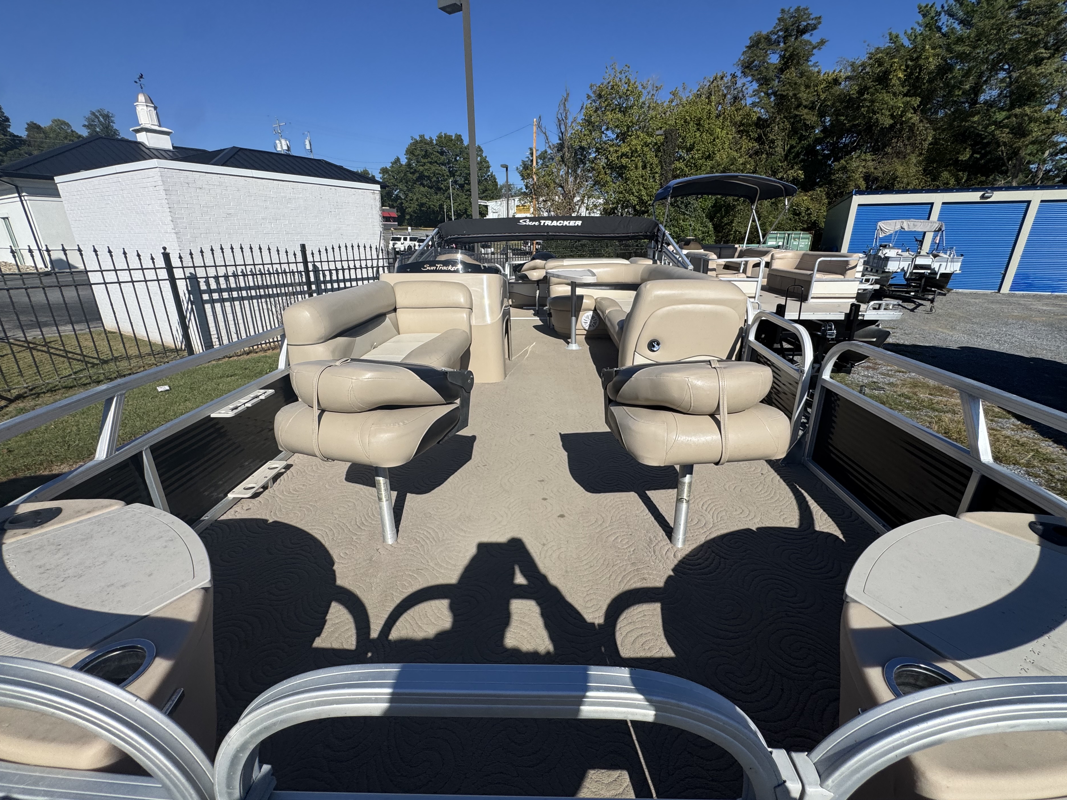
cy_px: 405
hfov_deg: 98.2
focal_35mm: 15
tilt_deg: -18.5
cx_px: 537
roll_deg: +2.6
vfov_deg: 81.7
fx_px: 462
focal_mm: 2.22
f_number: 2.2
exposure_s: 1/3390
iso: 50
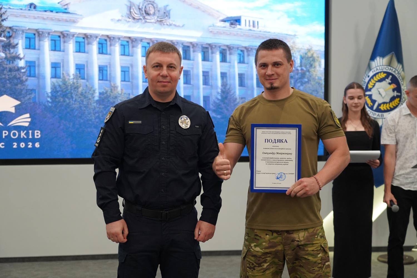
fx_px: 683
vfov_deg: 23.0
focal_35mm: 59
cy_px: 139
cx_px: 208
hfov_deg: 33.9
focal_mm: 59
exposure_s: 1/160
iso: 2500
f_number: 4
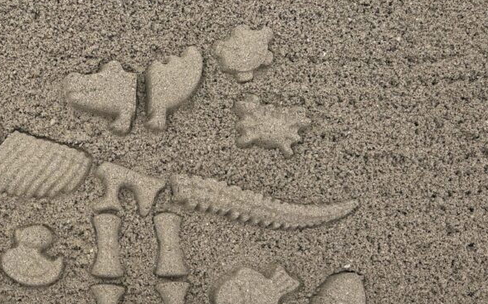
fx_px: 638
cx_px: 72
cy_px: 216
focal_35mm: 48
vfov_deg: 26.6
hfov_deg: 39.5
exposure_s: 1/322
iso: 40
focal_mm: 5.96
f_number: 1.6
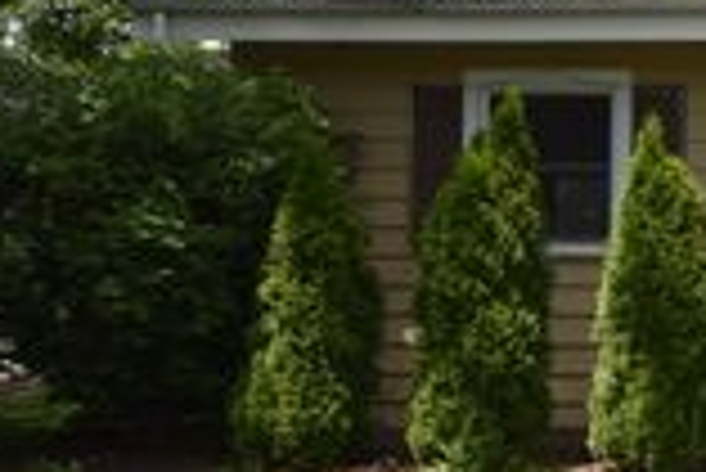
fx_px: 1405
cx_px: 1057
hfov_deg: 22.9
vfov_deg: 19.1
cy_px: 187
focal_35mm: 72
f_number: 7.1
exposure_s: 1/200
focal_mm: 15
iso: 100
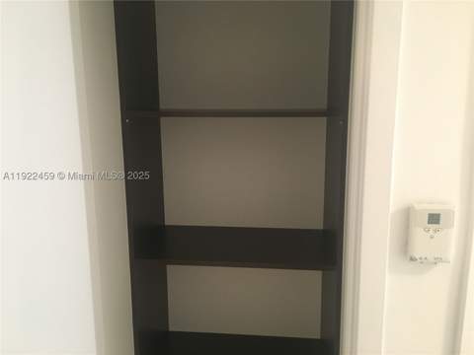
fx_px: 397
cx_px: 237
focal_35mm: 29
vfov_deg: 48.2
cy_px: 178
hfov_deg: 61.7
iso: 160
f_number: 2.2
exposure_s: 1/30
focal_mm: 4.15
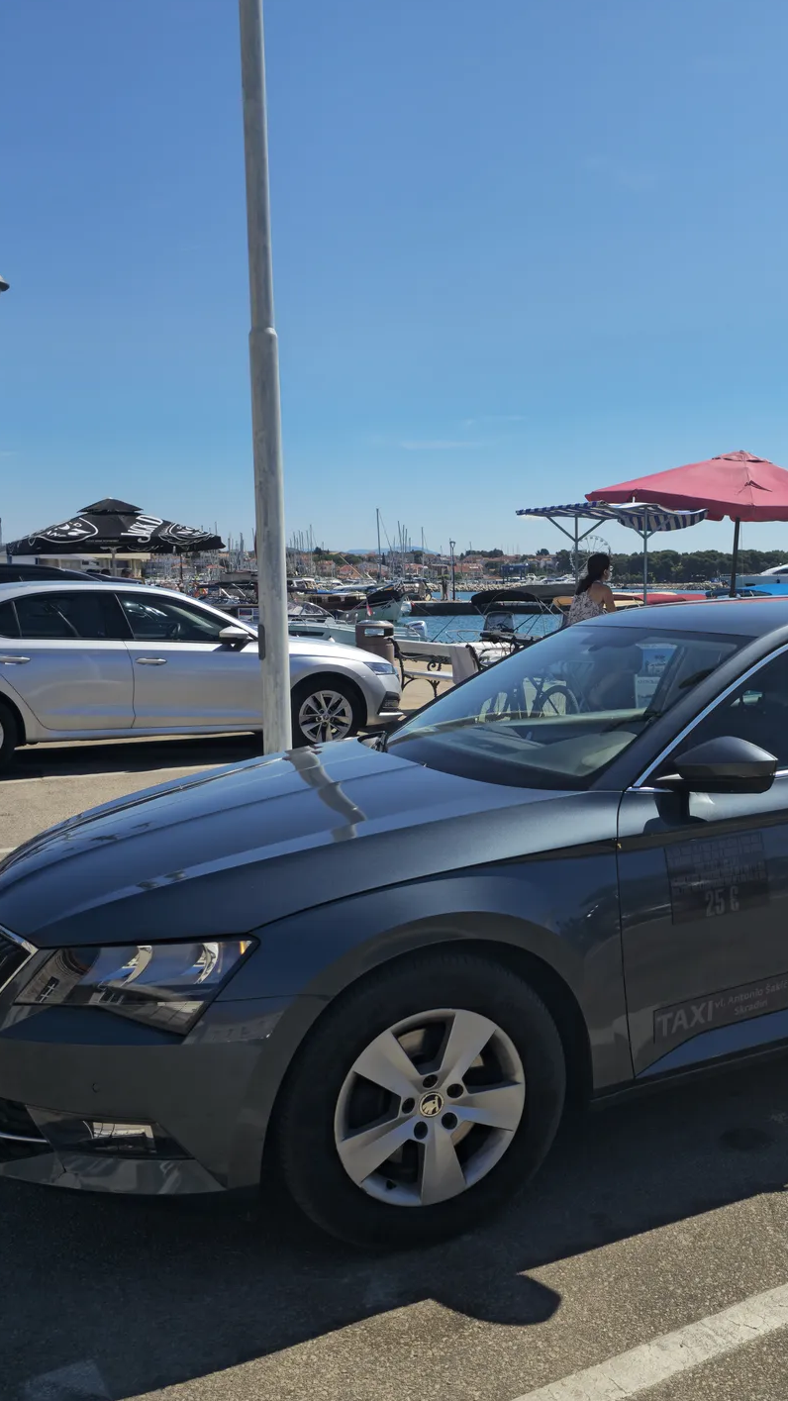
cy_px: 699
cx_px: 686
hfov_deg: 33.1
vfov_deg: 58.0
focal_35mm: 34
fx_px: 1263
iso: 12
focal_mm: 6.3
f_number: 1.7
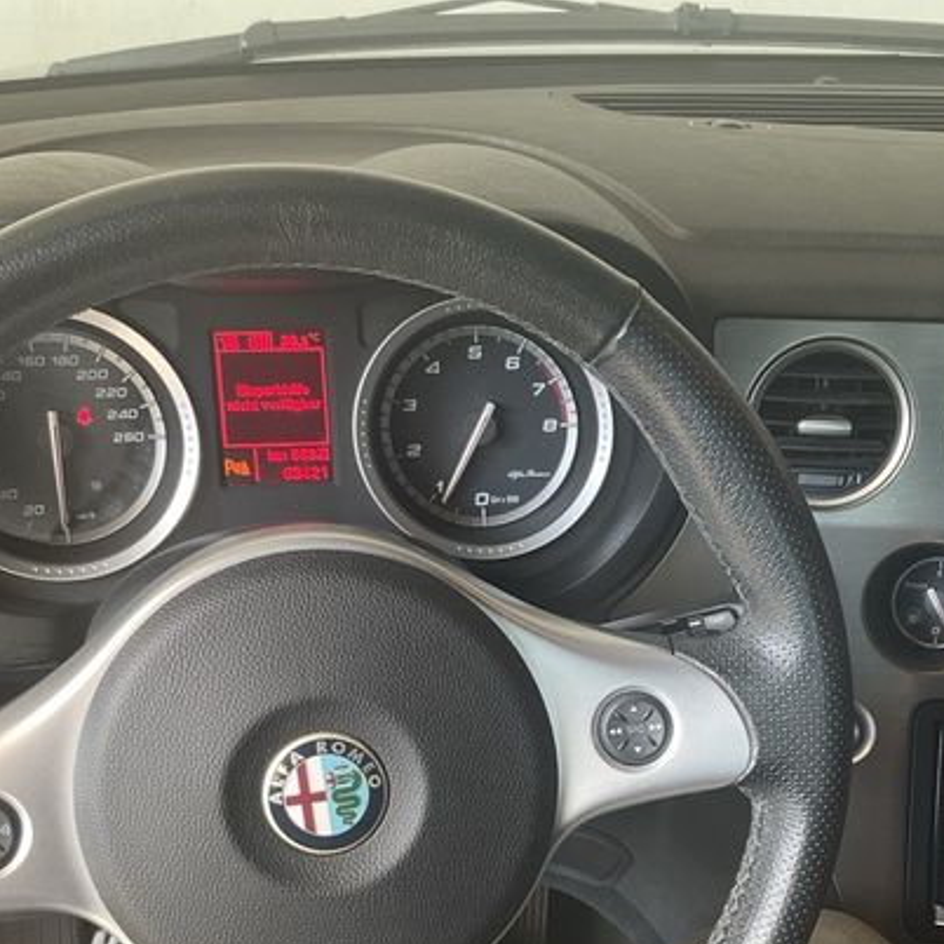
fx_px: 1574
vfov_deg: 32.8
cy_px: 702
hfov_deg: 33.2
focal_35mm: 51
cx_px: 599
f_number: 1.8
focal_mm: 3
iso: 64
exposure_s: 1/77
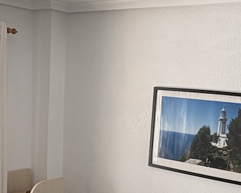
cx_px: 135
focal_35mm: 61
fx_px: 435
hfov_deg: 30.9
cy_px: 157
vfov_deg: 24.6
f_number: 2.2
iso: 64
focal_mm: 2.22
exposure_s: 1/99
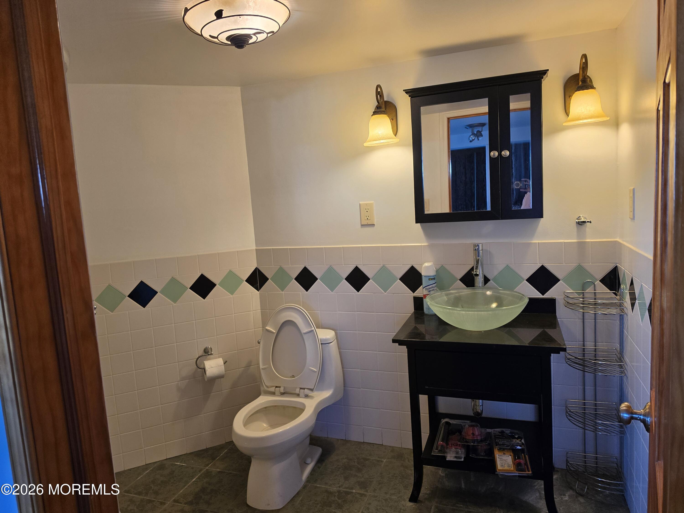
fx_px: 454
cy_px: 256
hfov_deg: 73.9
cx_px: 342
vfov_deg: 58.9
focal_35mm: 23
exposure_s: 1/120
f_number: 1.4
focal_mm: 6.5
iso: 160
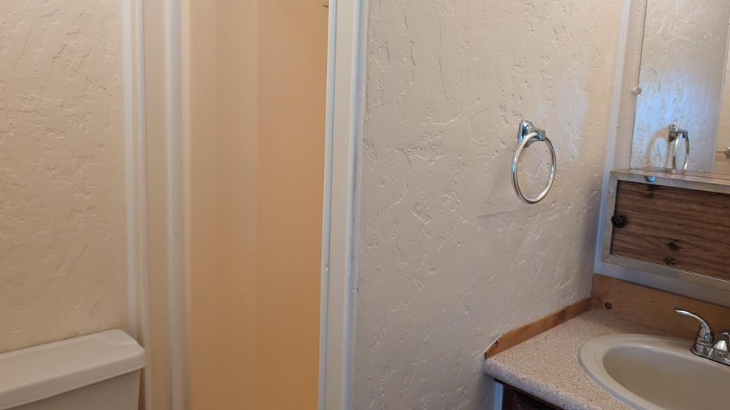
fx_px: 523
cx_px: 373
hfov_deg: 69.9
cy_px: 173
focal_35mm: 27
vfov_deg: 42.8
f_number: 1.68
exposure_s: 1/60
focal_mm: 6.9
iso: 71
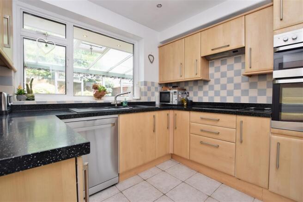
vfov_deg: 77.3
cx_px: 152
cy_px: 101
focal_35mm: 15
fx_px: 126
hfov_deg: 100.4
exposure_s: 1/60
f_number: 10
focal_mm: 10
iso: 320
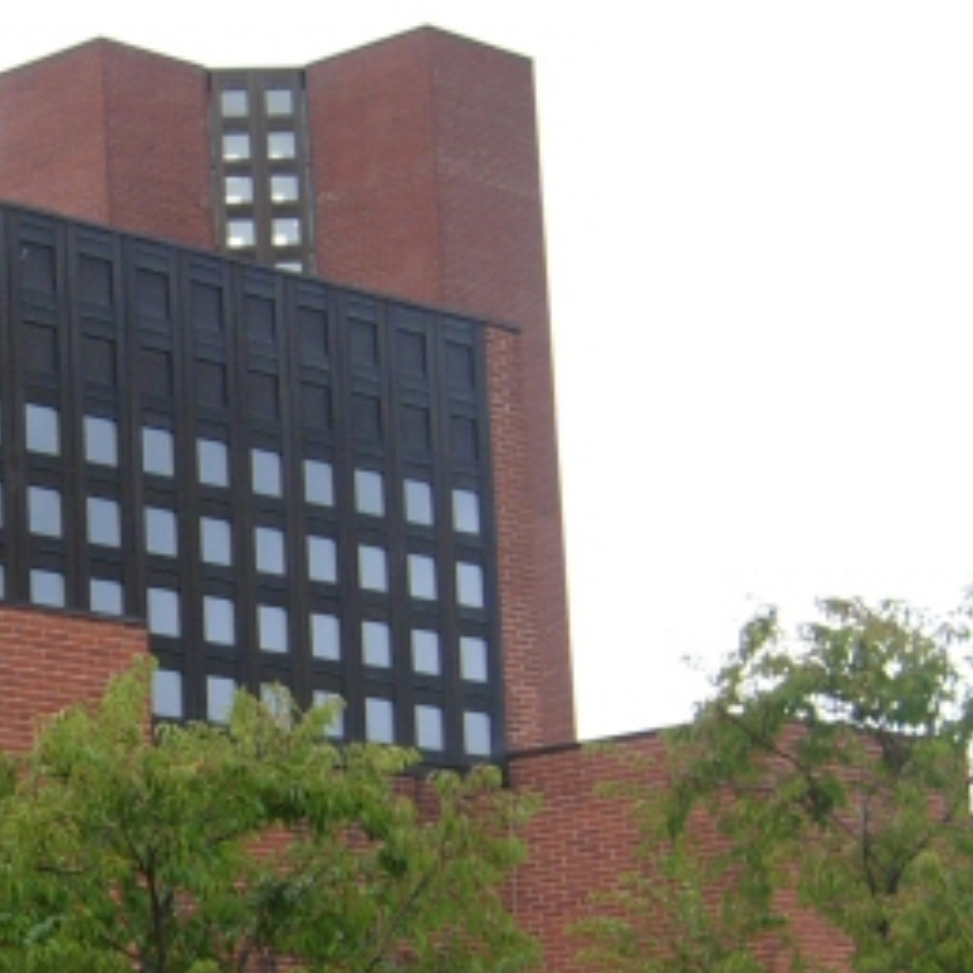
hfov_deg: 15.5
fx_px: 3530
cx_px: 68
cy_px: 756
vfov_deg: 15.6
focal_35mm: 111
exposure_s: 1/95.8
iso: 50
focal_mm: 7.5
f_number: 3
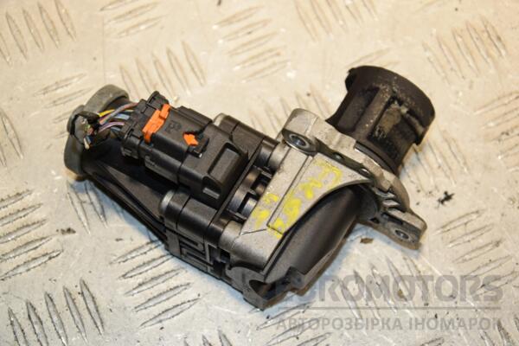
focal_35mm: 93
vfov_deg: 14.7
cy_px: 173
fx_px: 1341
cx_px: 260
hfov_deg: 21.9
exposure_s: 1/200
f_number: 7.1
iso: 800
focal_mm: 62
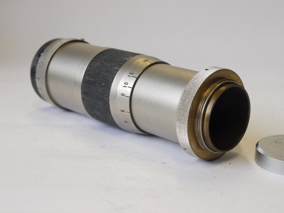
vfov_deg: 21.6
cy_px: 117
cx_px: 156
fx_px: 558
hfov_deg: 28.5
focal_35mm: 68
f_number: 6.3
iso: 400
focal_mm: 30
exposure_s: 1/80
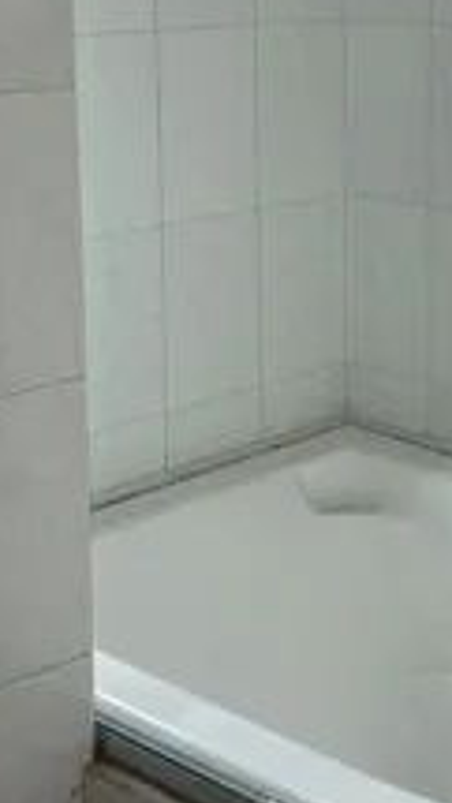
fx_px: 1683
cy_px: 202
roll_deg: -0.6
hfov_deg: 15.1
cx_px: 403
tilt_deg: -9.7
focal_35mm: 79
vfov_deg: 26.5
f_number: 1.5
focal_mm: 5.7
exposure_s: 1/121
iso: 40
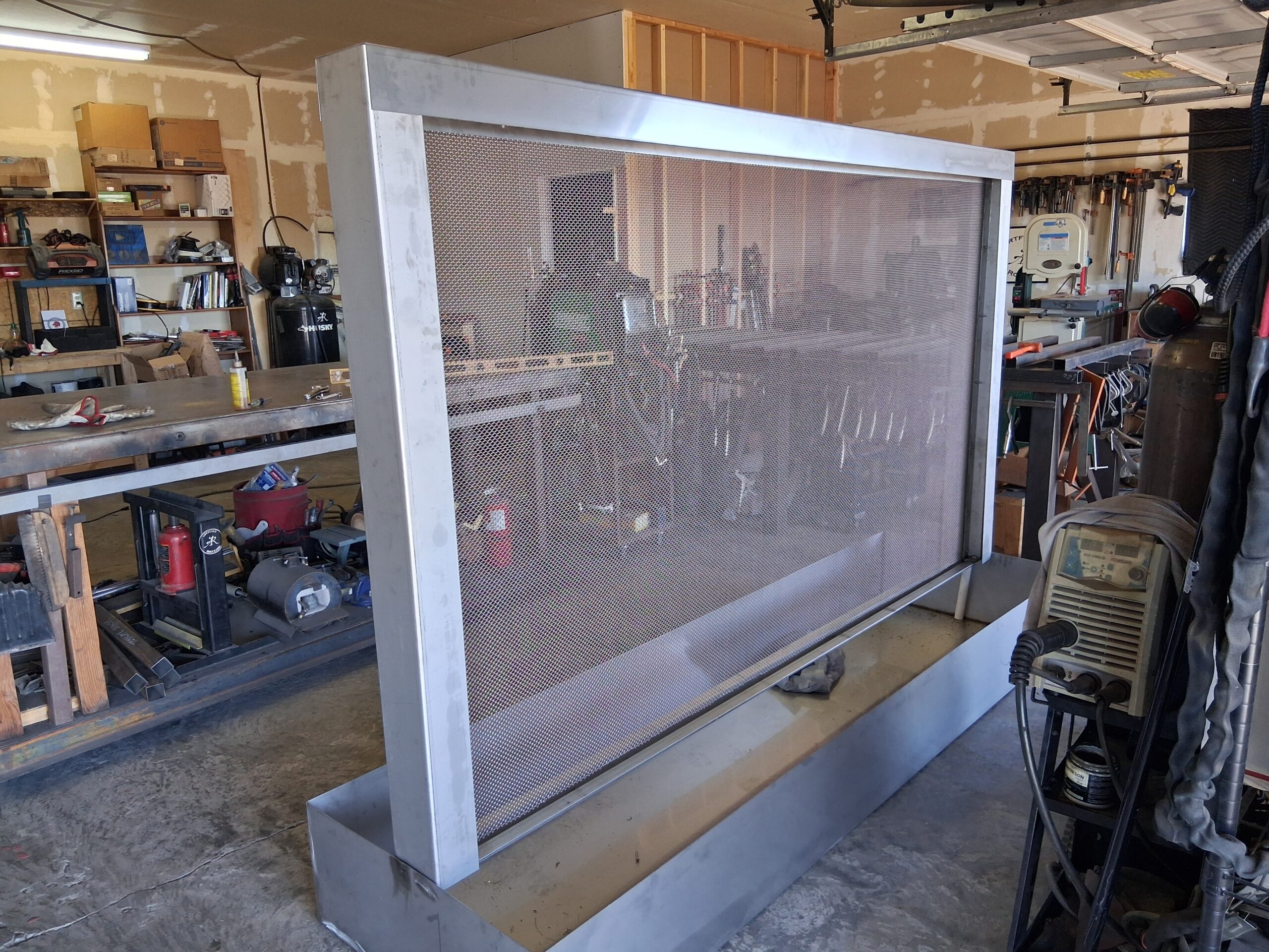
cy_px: 476
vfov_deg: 53.1
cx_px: 634
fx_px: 953
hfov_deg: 67.3
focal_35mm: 26
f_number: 1.8
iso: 250
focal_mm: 3.98
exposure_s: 1/120
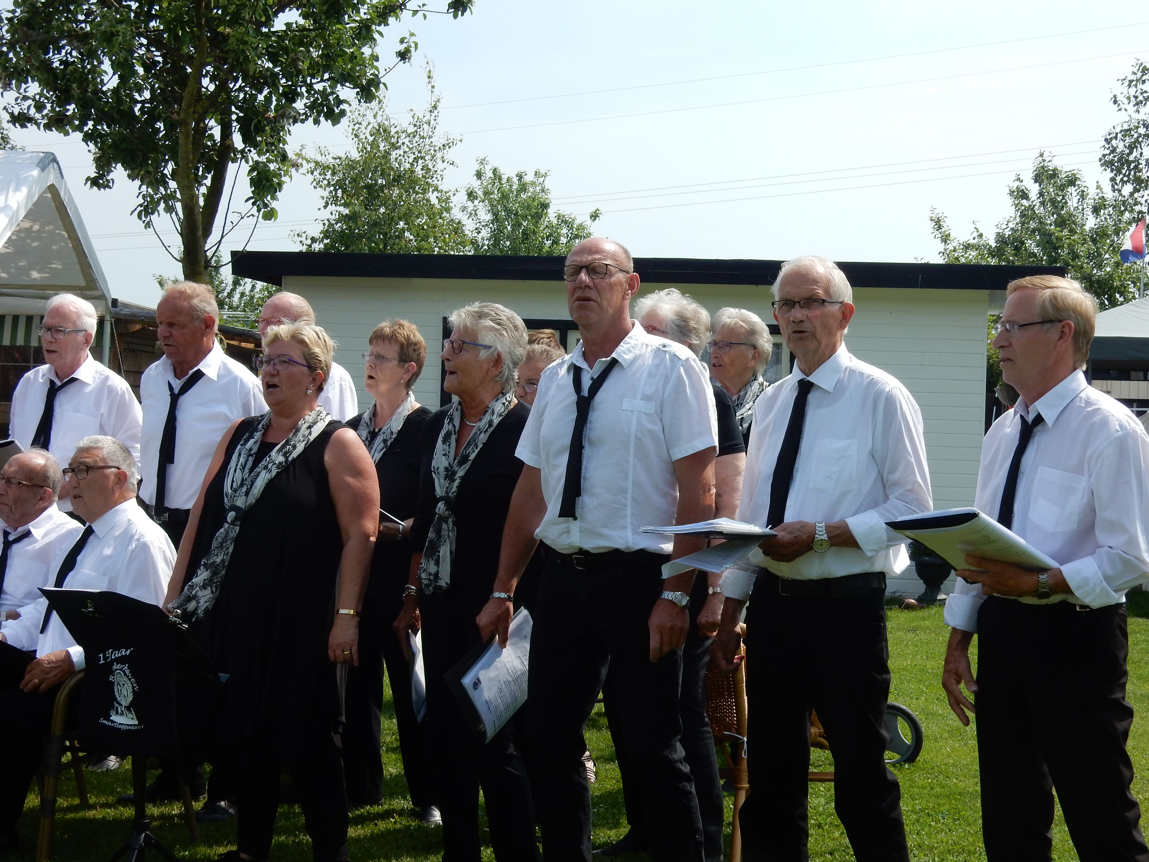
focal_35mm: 64
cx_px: 591
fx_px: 2124
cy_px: 405
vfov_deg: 22.9
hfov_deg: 30.3
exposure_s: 1/800
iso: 125
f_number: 4.5
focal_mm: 10.7
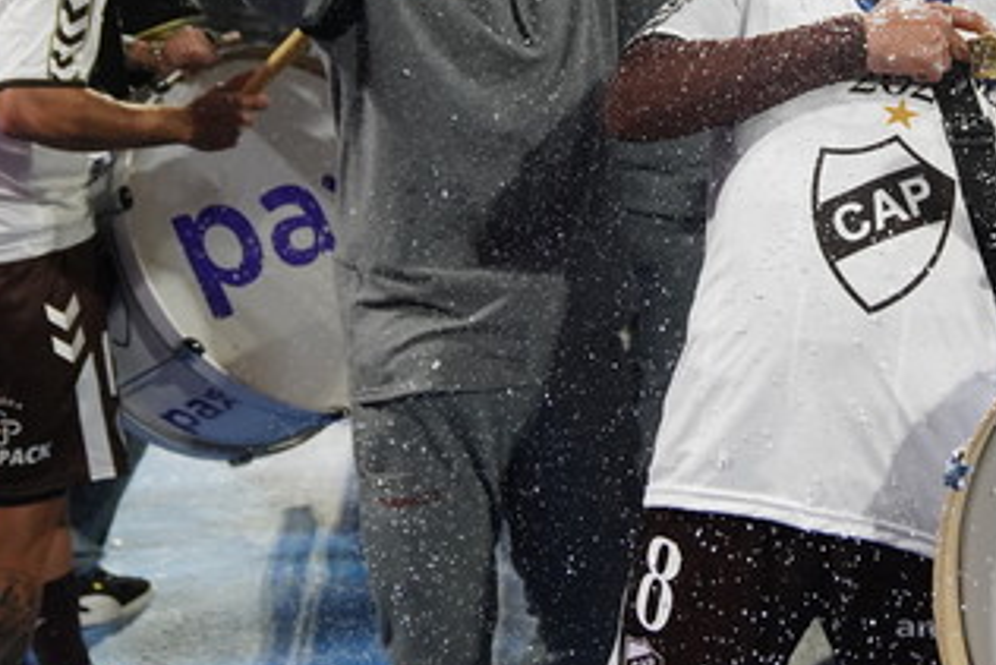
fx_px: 1827
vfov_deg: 20.4
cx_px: 898
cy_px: 132
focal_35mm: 66
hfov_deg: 29.2
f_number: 2.8
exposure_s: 1/1600
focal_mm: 29
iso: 4000
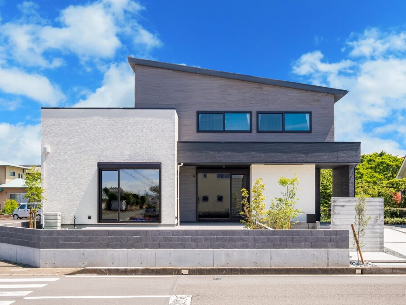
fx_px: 434
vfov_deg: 38.7
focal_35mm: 37
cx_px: 217
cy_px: 153
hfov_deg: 50.1
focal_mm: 22.9
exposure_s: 1/250
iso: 200
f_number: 10
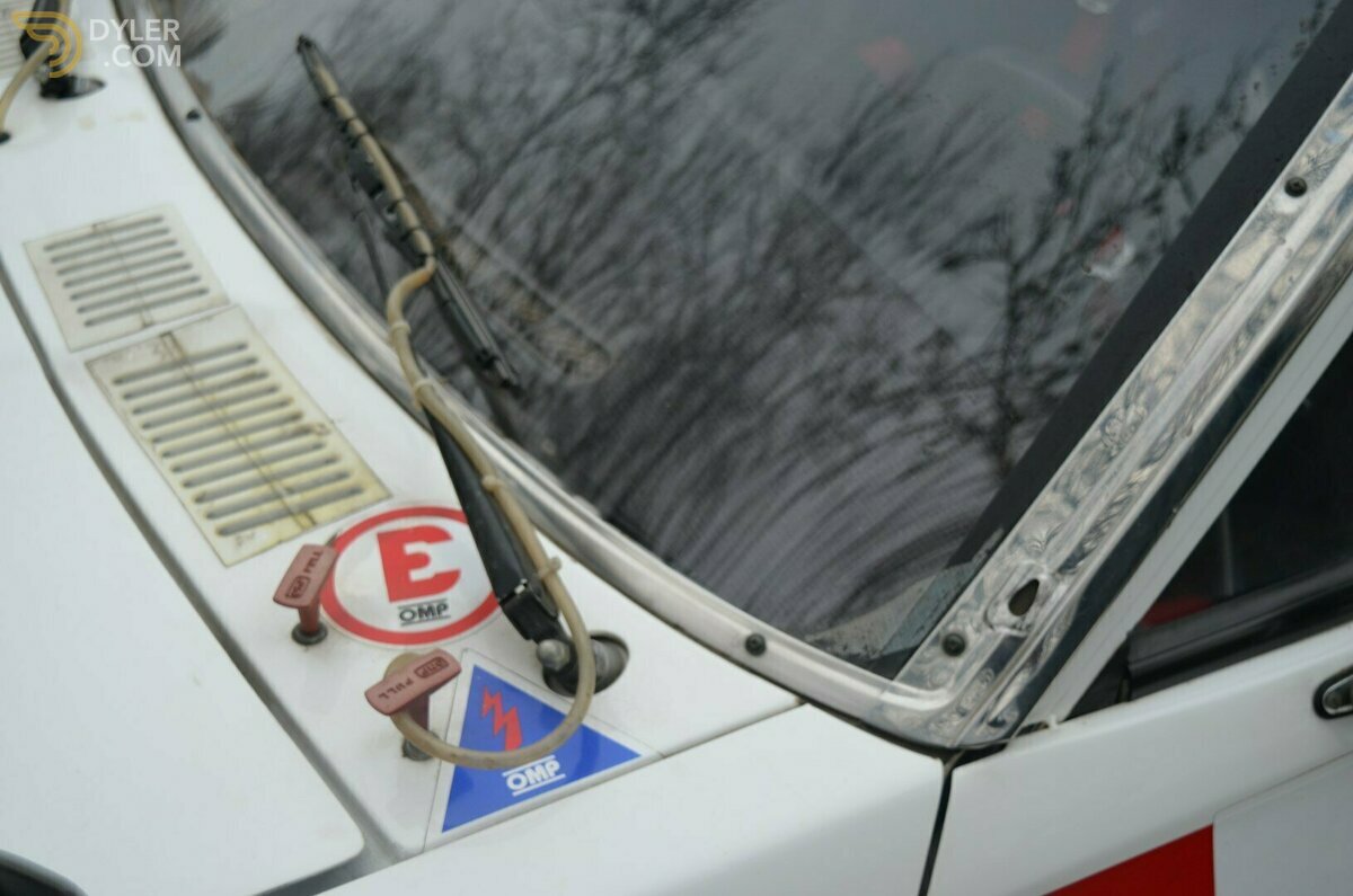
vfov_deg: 26.4
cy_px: 448
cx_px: 676
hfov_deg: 39.0
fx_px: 1913
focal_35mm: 51
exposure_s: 1/125
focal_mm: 34
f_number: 5.6
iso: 200
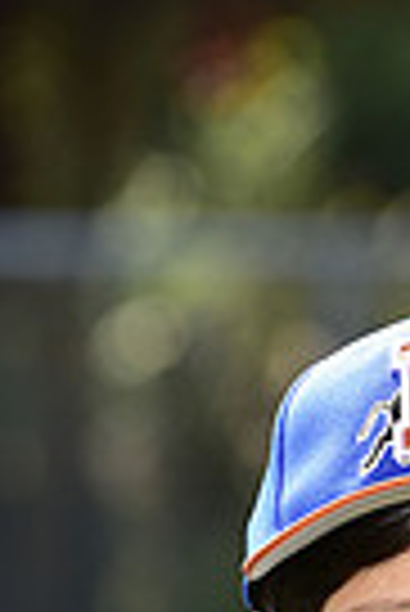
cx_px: 471
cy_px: 1076
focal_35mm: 787
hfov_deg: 1.8
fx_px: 13409
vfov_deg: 2.6
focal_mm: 185
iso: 100
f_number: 5.6
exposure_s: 1/250
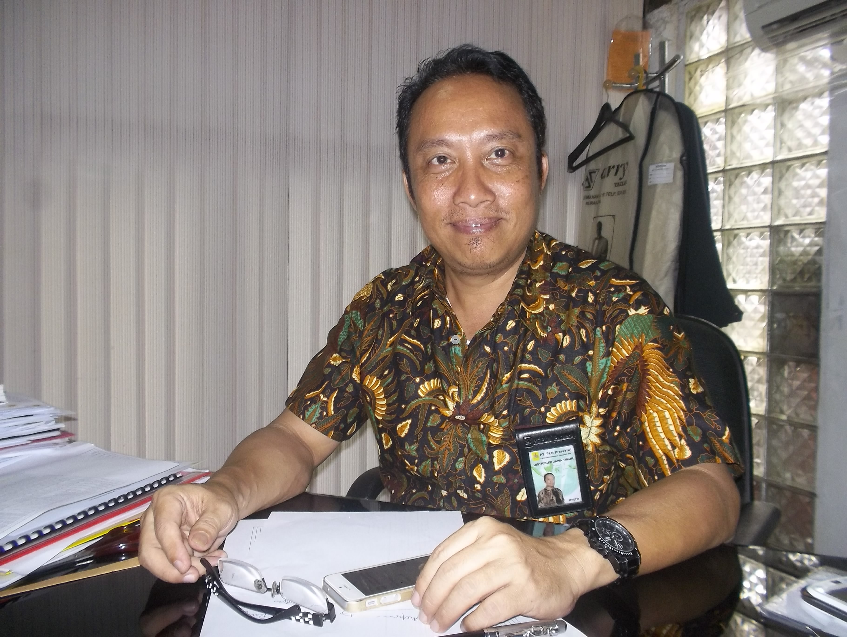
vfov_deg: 48.3
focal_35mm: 29
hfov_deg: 61.6
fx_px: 710
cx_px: 424
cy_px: 318
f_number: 3.3
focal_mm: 4.1
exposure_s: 1/30
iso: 160
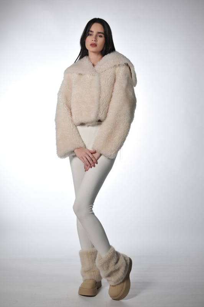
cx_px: 102
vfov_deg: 39.6
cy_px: 154
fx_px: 426
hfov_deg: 26.9
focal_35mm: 50
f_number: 2.5
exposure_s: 1/250
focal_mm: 50
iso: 500
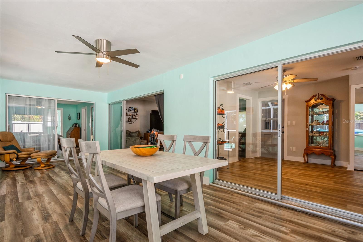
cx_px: 182
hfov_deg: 90.0
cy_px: 121
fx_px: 181
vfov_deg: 67.4
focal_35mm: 18
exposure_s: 1/25
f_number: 8
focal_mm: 12
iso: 250
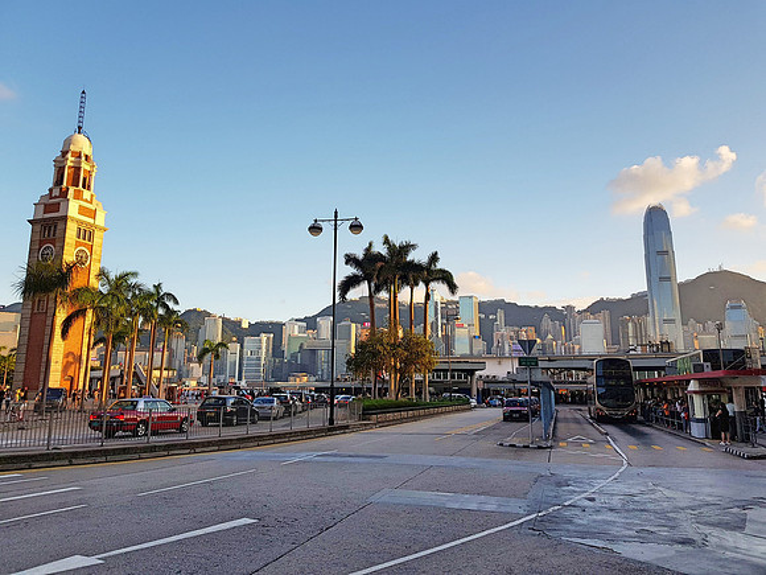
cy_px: 288
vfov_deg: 53.1
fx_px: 575
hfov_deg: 67.3
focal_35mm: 26
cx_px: 383
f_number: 1.7
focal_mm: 4.2
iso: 40
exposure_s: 1/494
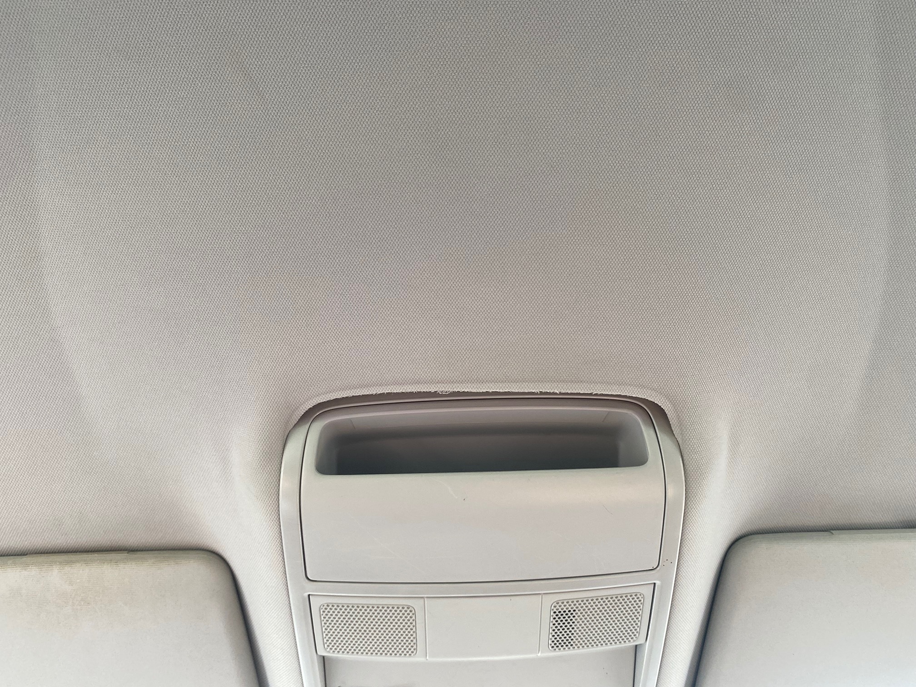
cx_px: 458
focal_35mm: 26
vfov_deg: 53.1
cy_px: 344
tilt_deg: +51.8
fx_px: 688
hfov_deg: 67.3
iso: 100
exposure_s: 1/122
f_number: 1.8
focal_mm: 4.25
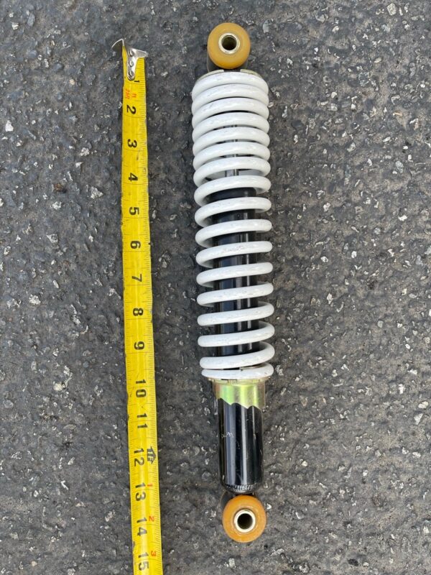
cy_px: 288
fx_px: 432
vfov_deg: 67.3
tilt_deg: -88.7
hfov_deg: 53.1
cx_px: 216
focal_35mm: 26
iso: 32
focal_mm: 5.1
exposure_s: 1/605
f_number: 1.6
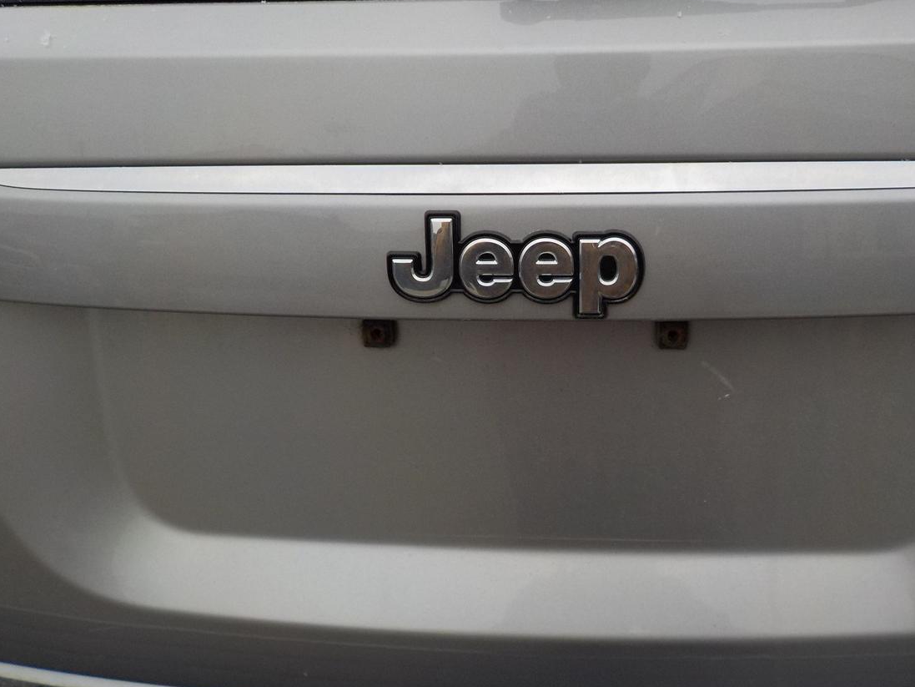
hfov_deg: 52.5
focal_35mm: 35
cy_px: 361
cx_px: 517
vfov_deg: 40.7
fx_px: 925
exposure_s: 1/200
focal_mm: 4.1
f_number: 3.3
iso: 125
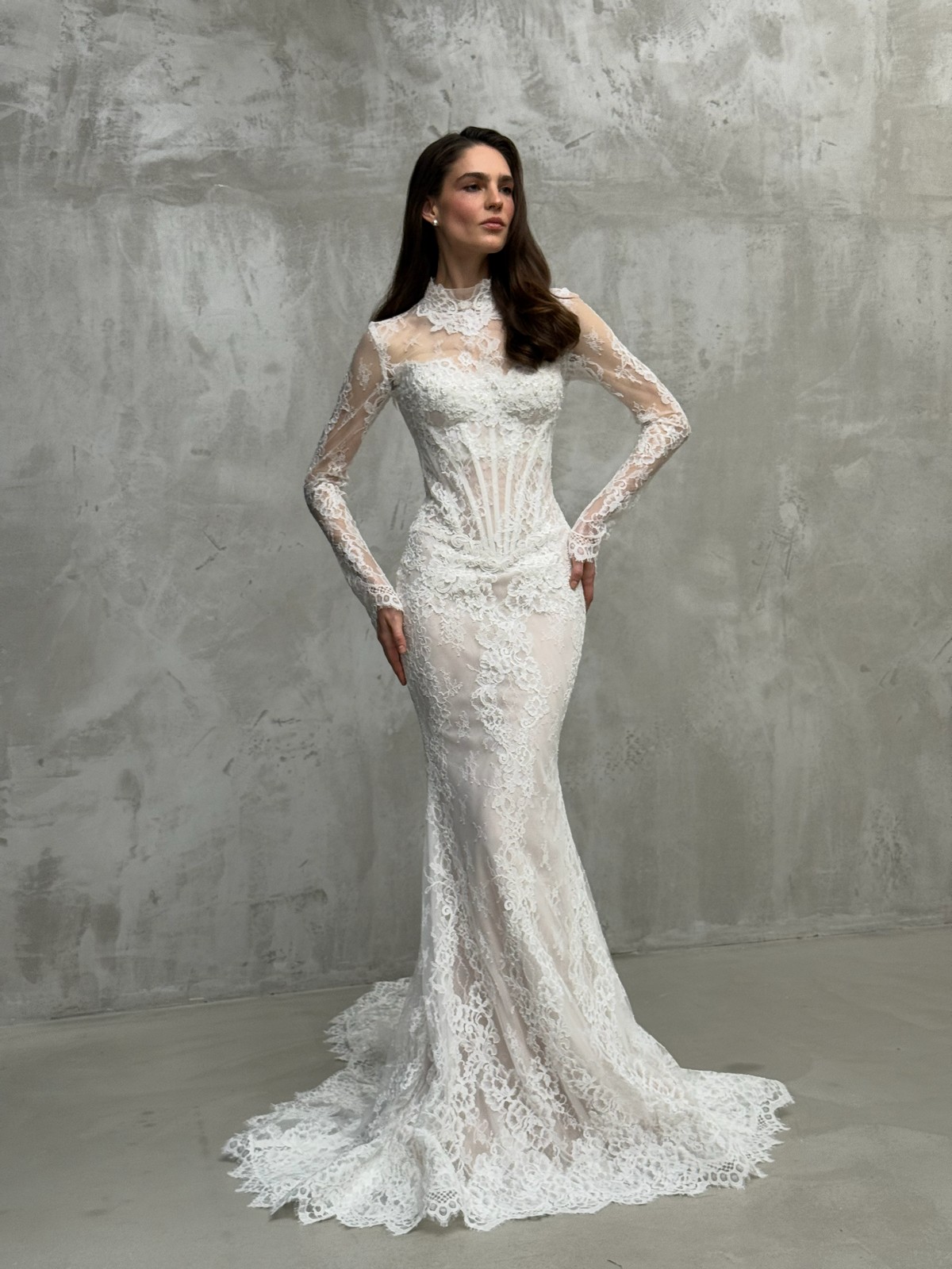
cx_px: 476
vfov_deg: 39.7
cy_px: 634
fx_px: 1760
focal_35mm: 48
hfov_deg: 30.3
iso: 100
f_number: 1.78
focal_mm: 6.76
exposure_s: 1/69
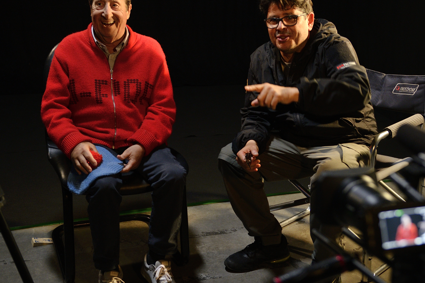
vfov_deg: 23.4
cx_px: 253
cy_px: 129
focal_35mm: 58
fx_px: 685
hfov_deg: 34.4
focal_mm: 38
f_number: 2.8
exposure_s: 1/80
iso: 2000
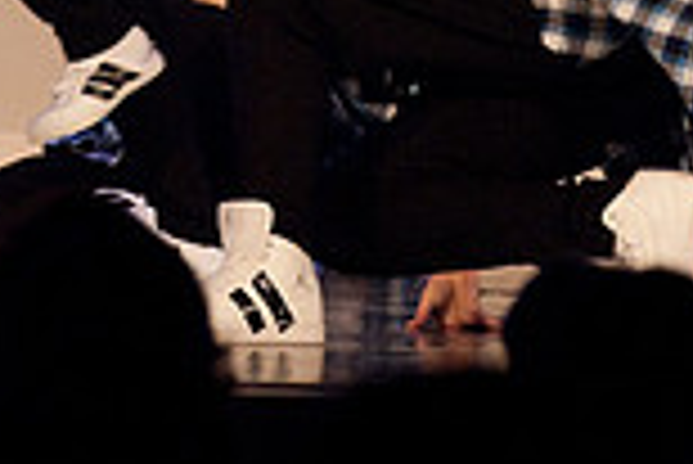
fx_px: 14470
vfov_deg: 1.8
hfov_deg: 2.7
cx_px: 189
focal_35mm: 751
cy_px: -365
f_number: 4
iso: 3200
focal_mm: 200
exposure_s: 1/200
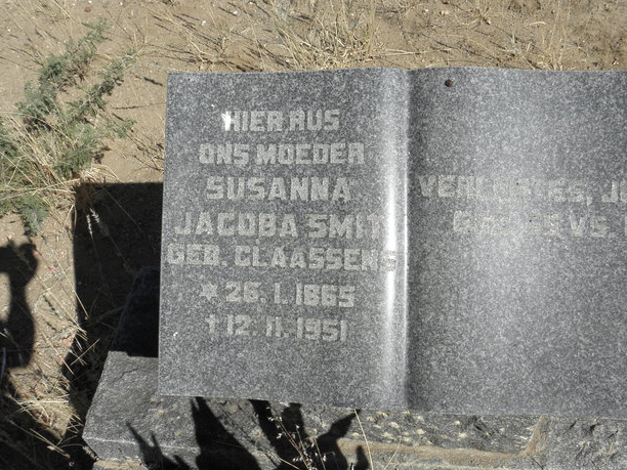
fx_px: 616
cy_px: 245
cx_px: 315
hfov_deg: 54.0
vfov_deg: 41.8
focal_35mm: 34
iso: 64
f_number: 5.6
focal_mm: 4.6
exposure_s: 1/320
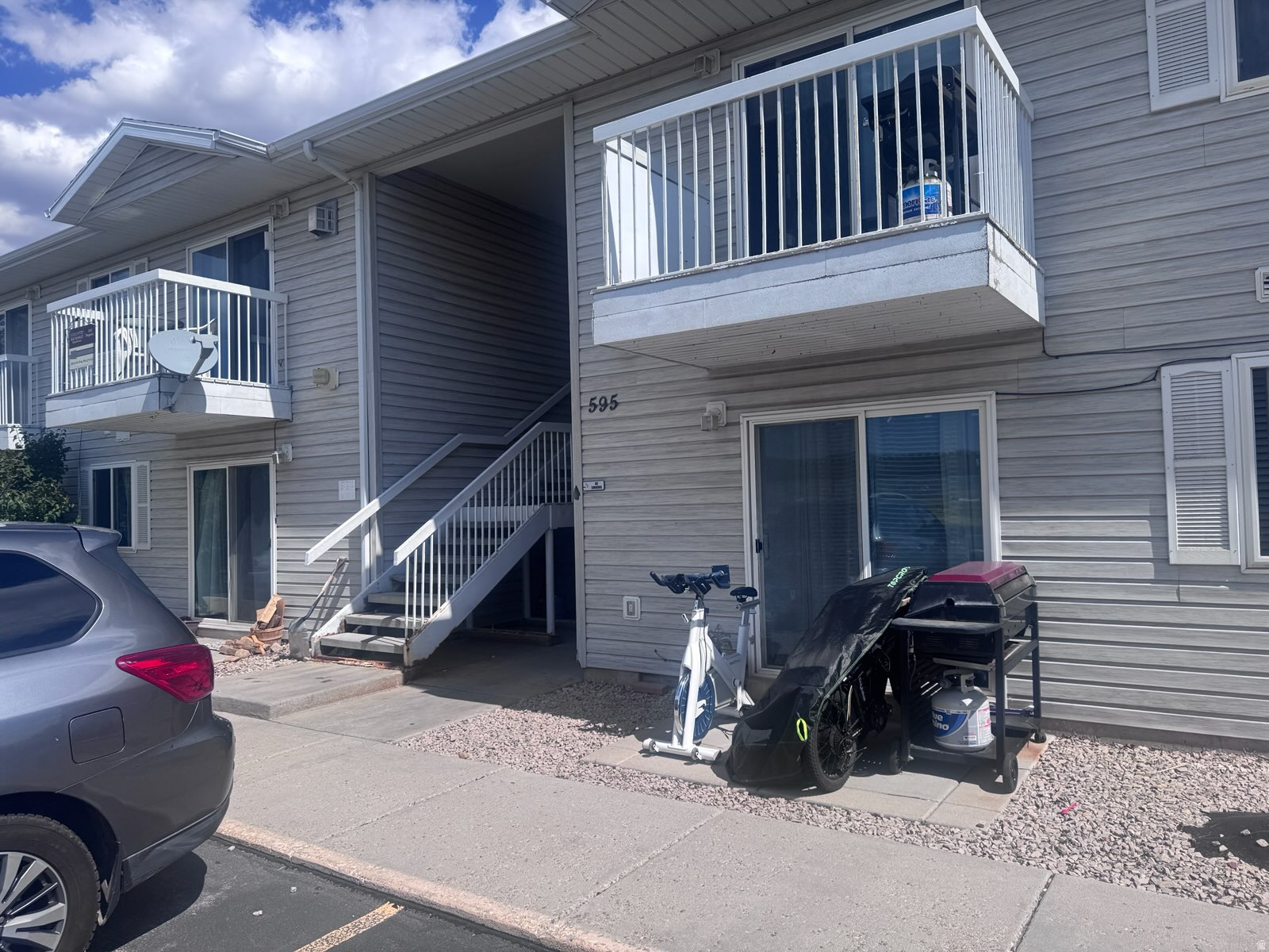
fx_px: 880
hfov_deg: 71.6
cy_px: 476
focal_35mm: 24
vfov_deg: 56.8
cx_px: 634
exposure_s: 1/5814
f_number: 1.78
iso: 80
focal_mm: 6.76
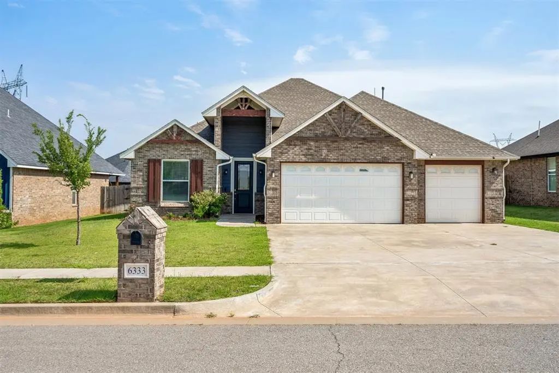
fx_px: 544
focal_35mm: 35
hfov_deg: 54.4
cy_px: 186
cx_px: 280
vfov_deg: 37.9
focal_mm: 35
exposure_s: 1/1600
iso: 200
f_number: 8
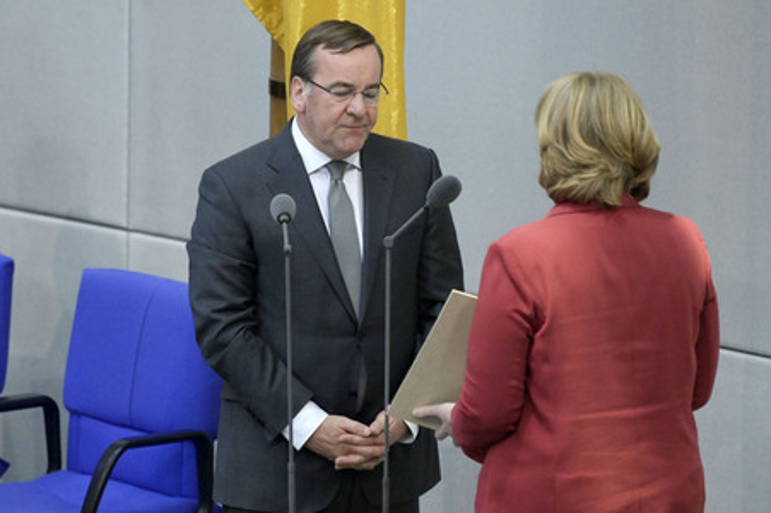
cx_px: 386
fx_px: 8988
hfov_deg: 4.9
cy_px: 256
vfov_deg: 3.3
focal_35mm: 420
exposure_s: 1/320
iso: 10000
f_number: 5.6
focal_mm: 420
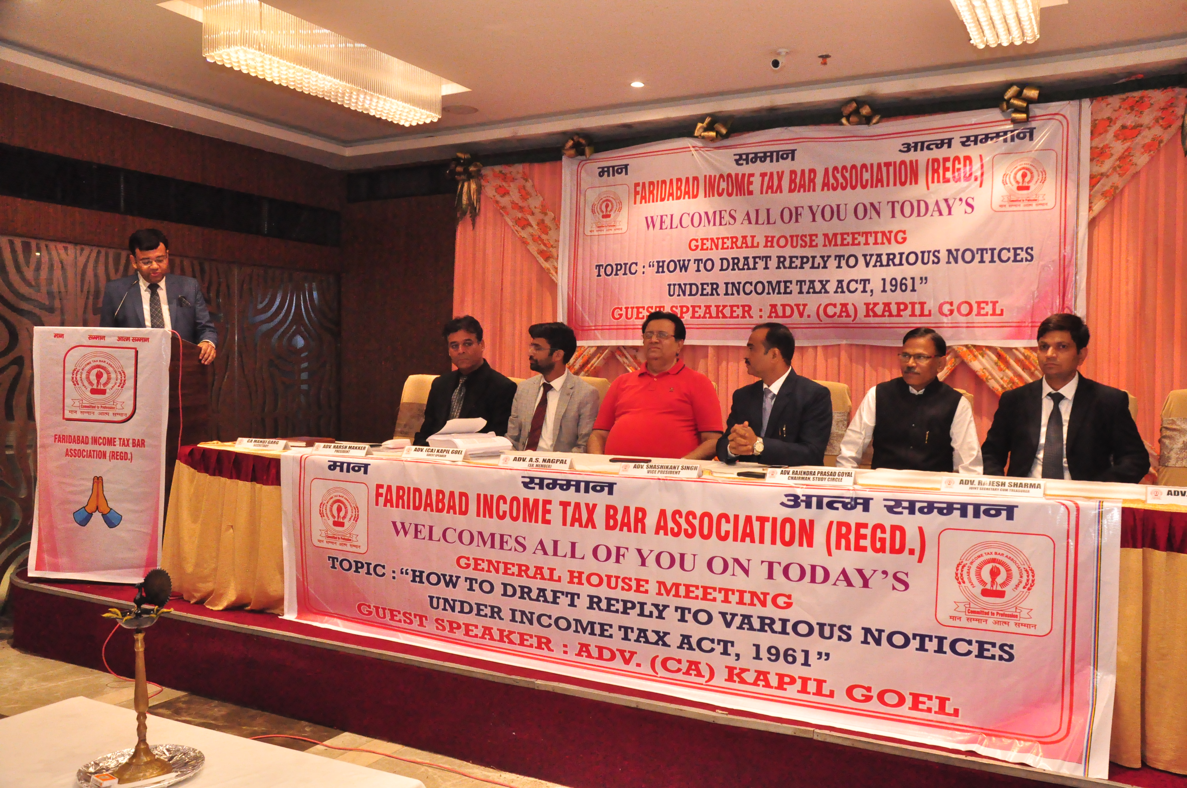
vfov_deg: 41.6
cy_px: 394
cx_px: 594
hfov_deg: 59.6
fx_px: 1037
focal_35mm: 32
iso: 3200
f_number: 5.6
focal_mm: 21
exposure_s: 1/100
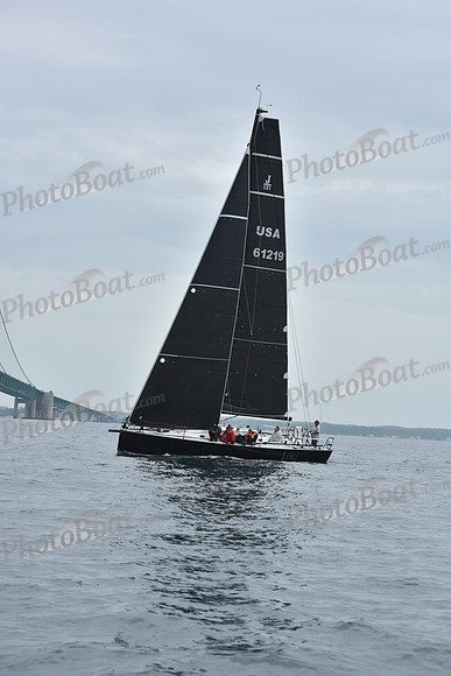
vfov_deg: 23.6
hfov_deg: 15.9
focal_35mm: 86
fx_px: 1615
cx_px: 226
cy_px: 338
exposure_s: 1/800
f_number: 7.1
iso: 250
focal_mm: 86
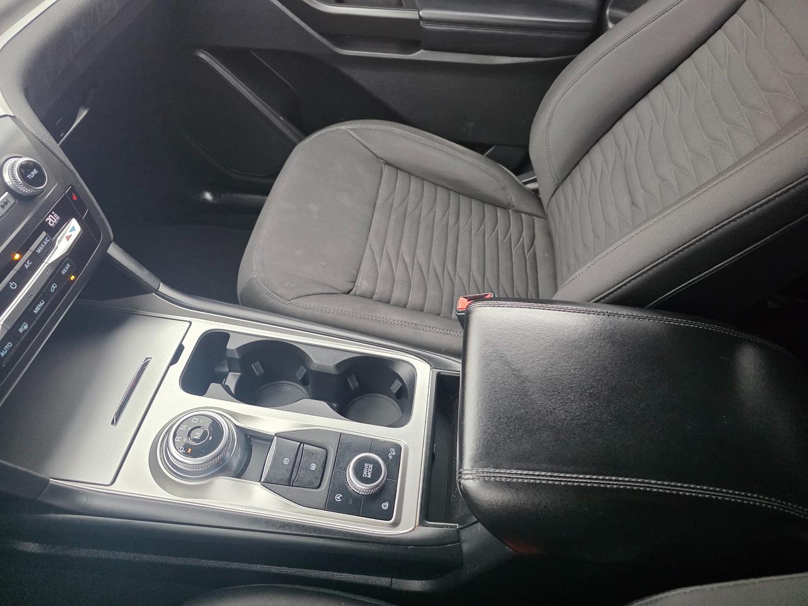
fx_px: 537
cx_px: 404
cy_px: 303
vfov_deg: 58.9
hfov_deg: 73.9
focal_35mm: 23
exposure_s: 1/120
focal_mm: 6.3
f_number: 1.7
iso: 500
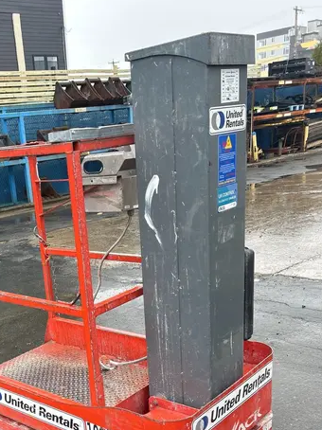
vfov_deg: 42.9
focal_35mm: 42
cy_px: 340
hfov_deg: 33.4
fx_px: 521
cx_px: 70
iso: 40
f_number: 1.5
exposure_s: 1/129
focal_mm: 5.7
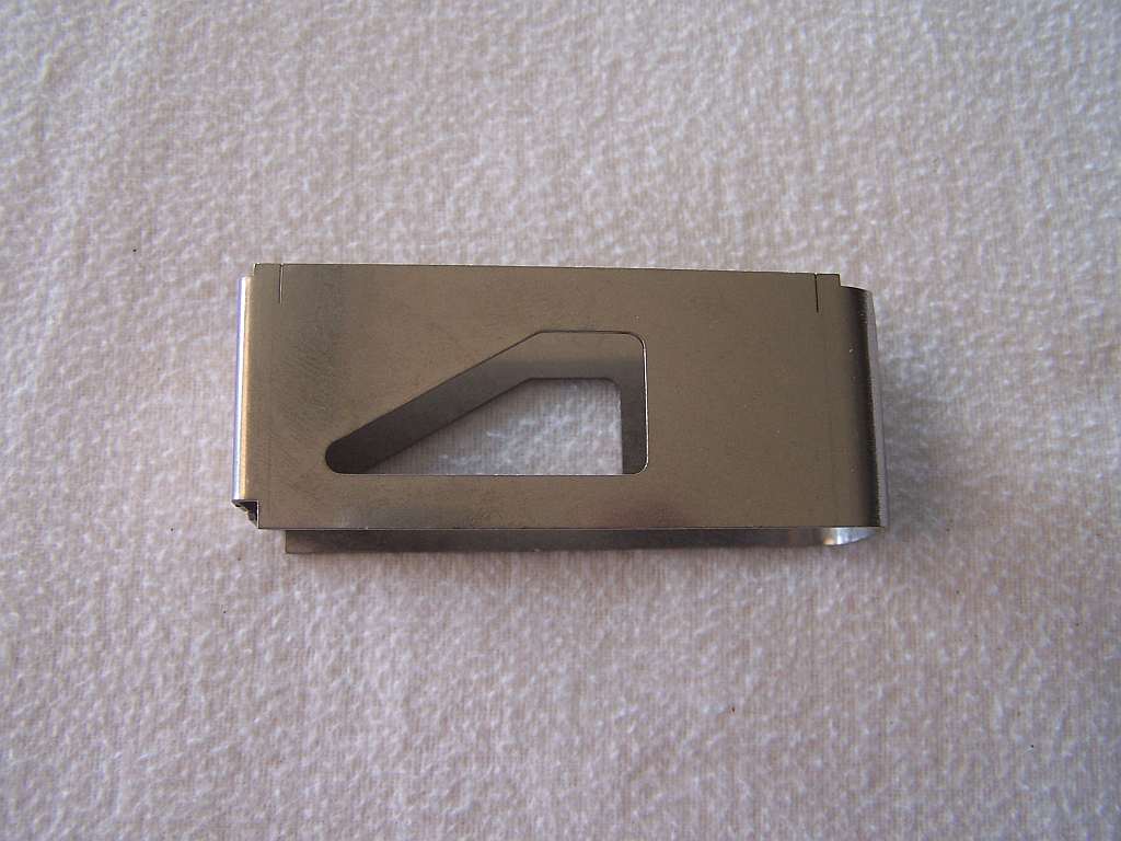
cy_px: 420
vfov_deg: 37.7
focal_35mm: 38
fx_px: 1231
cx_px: 560
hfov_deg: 49.0
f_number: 2.8
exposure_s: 1/45
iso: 80
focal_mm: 6.3
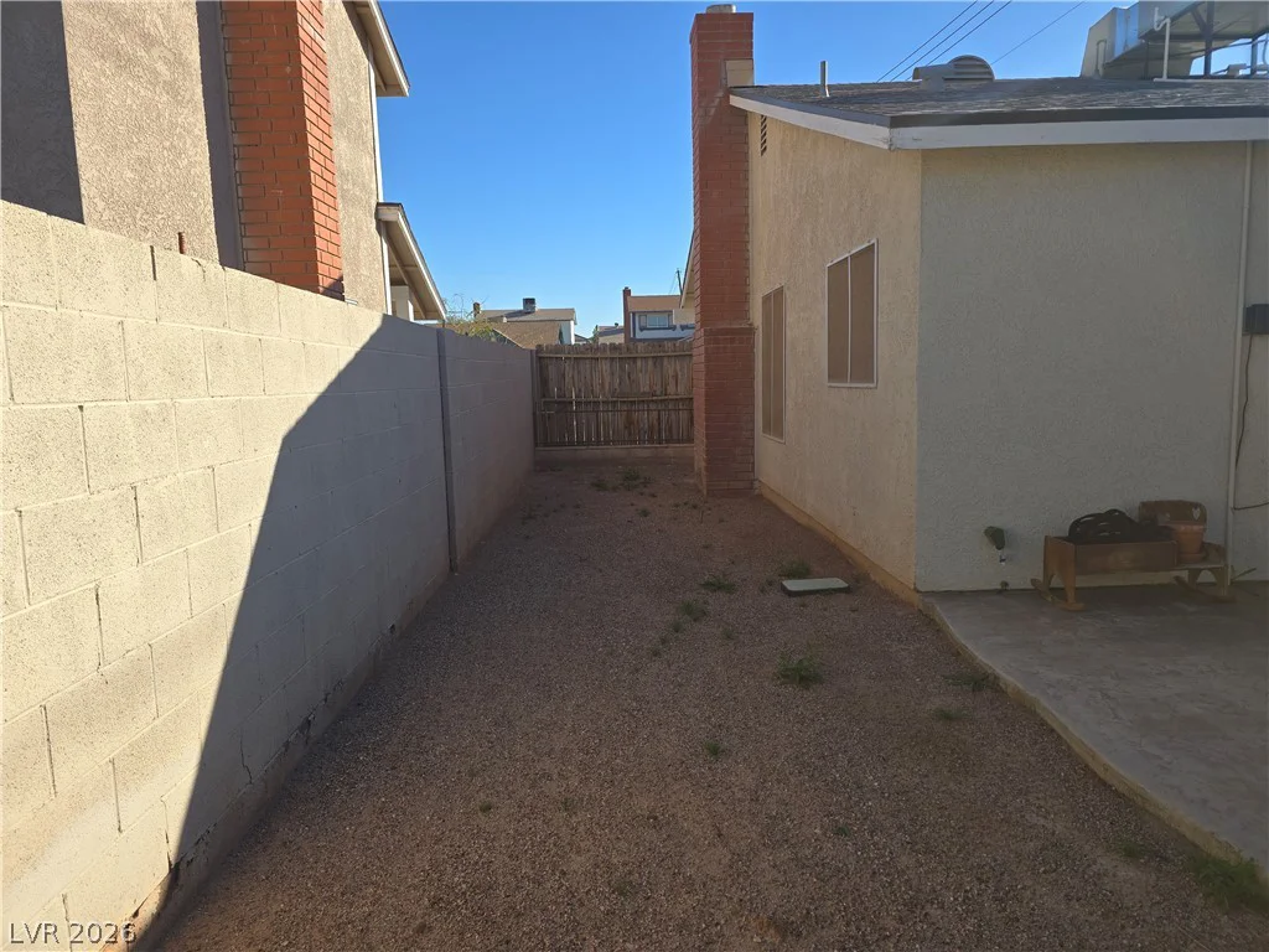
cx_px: 634
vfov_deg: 58.9
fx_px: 843
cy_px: 476
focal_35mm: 23
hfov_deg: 73.9
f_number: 1.7
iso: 12
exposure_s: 1/645
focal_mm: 6.3
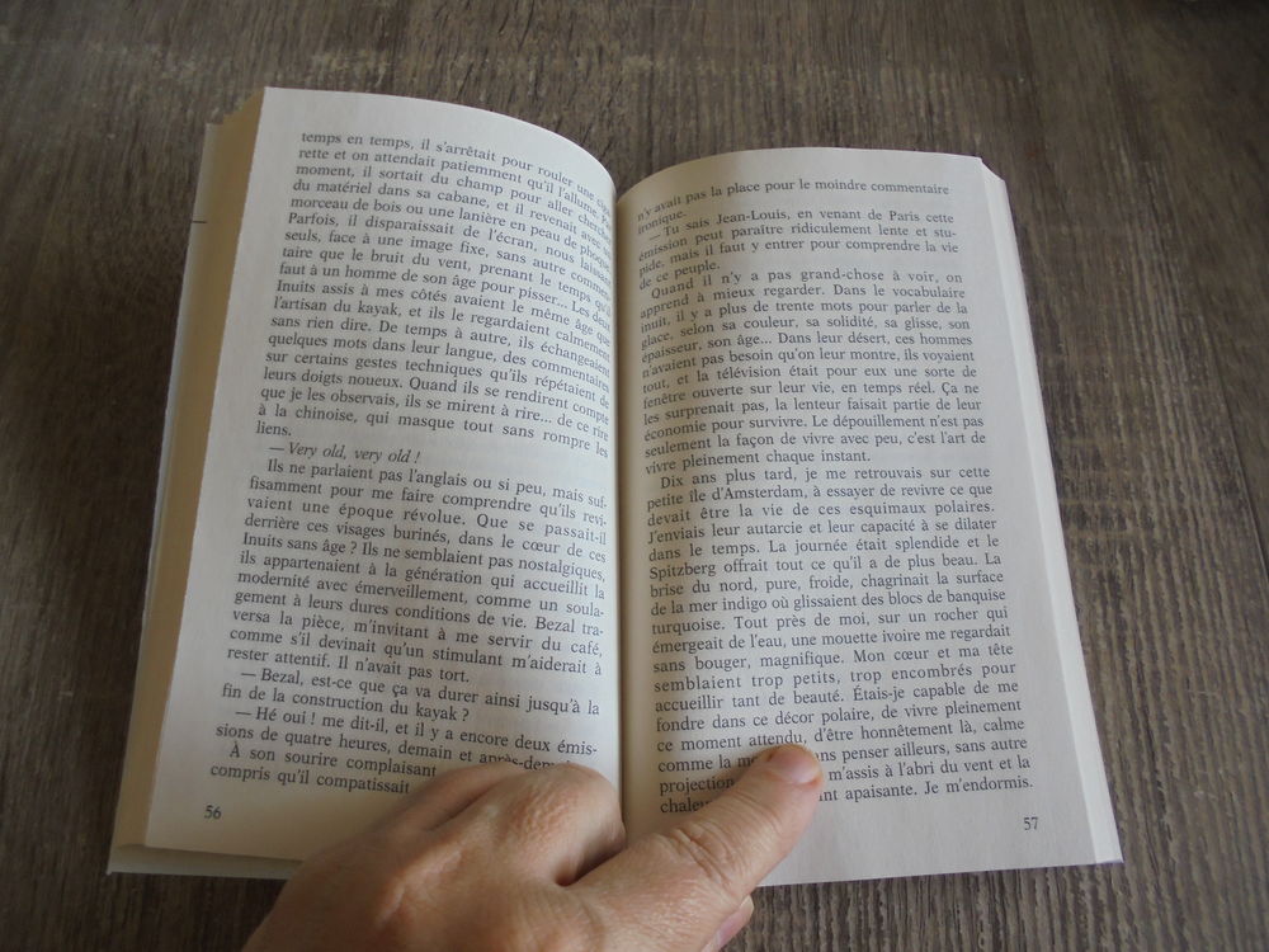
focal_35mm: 26
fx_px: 953
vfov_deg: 53.1
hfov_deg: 67.3
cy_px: 476
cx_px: 634
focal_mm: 4.6
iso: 160
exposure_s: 1/30
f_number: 3.5
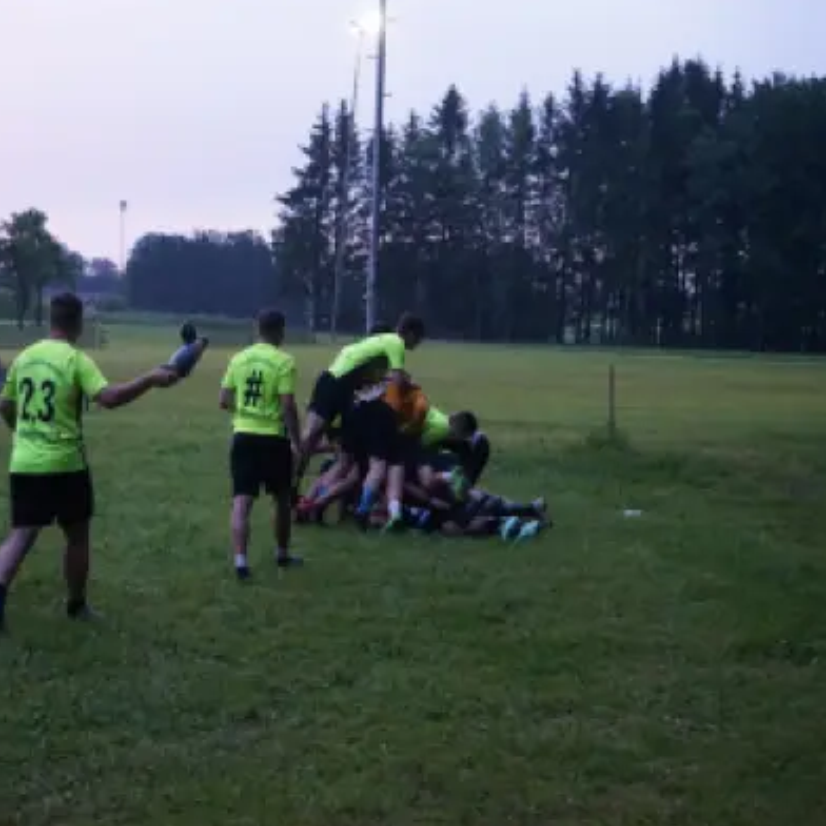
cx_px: 294
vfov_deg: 22.2
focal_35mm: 78
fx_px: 2106
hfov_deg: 22.1
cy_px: 411
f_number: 5
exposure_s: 1/160
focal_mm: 60
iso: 6400
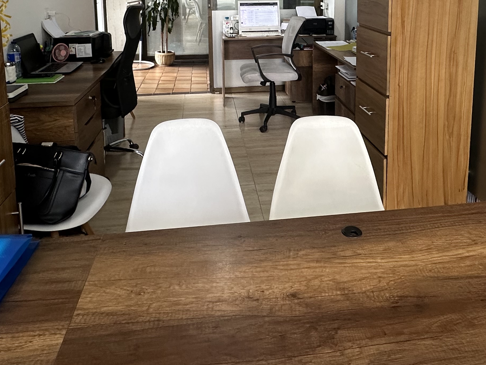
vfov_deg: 41.8
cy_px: 36
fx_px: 435
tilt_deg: -7.5
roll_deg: -0.3
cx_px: 271
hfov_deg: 58.2
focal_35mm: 31
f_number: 2.2
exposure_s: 1/99
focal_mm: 2.22
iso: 200
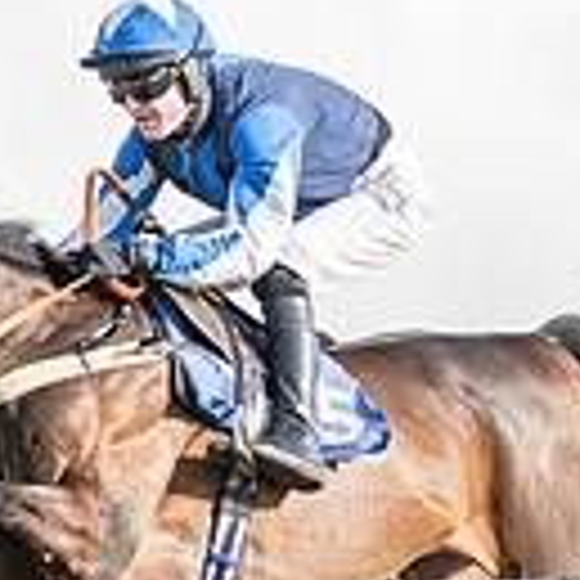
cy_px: 253
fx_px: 6483
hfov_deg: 5.1
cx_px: -289
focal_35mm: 342
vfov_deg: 5.1
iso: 200
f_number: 4
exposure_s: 1/1250
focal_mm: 47
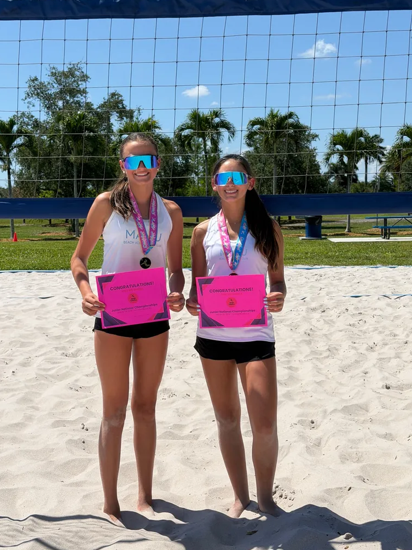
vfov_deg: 37.5
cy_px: 267
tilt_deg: -4.9
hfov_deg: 28.6
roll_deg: +1.0
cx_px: 208
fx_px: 809
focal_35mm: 51
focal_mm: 6.76
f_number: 1.78
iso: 64
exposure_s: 1/6536
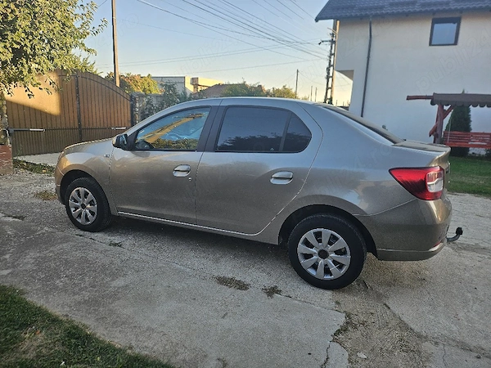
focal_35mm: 24
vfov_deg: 56.8
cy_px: 184
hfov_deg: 71.6
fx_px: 340
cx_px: 246
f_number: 1.8
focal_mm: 5
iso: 50
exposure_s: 1/556
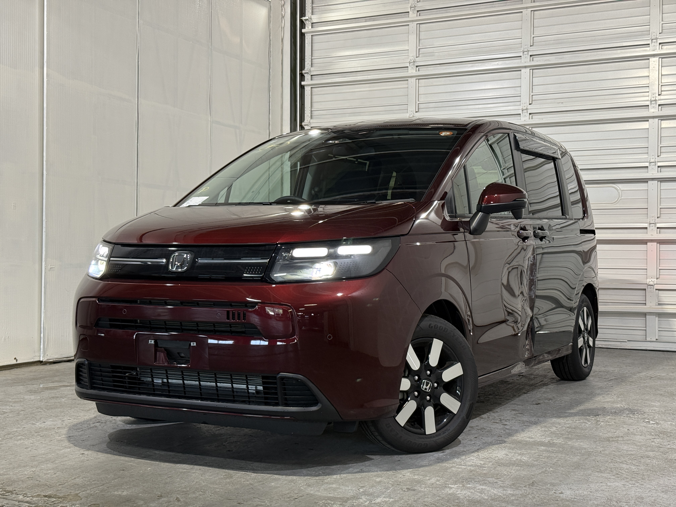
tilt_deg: +0.2
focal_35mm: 48
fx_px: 937
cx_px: 338
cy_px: 254
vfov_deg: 30.3
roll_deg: -1.3
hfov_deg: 39.7
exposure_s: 1/60
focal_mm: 6.76
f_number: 1.78
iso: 200
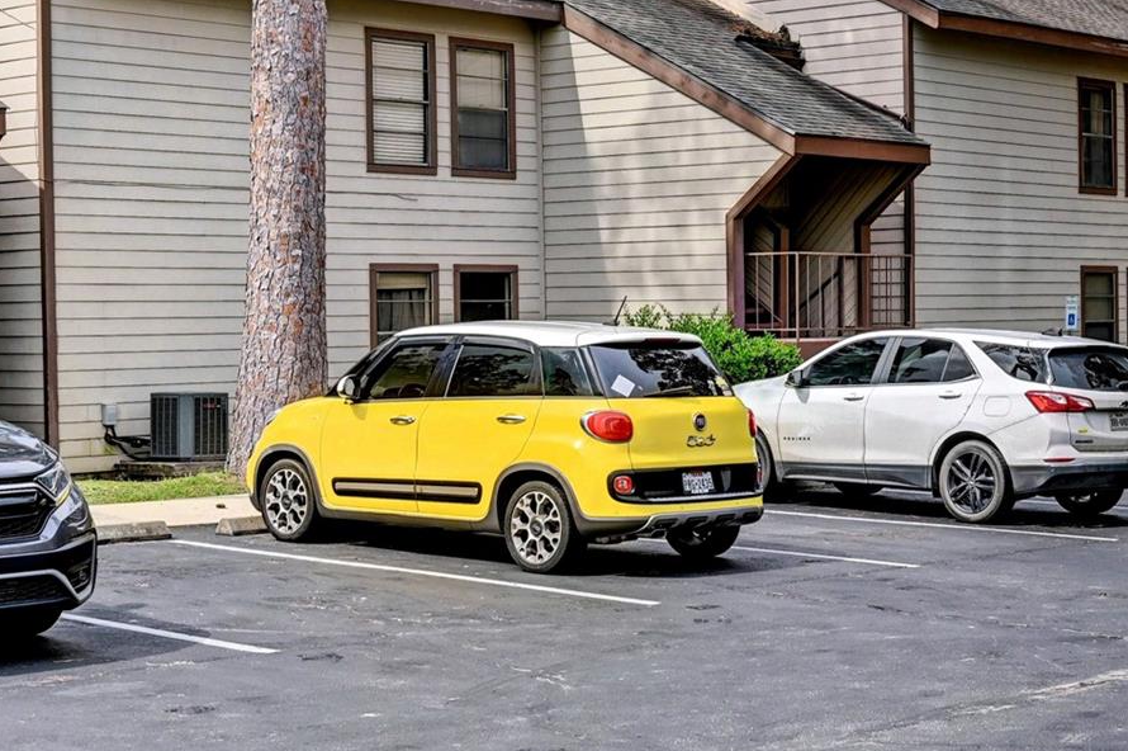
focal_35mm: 69
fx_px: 2160
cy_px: 346
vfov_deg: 19.7
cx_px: 824
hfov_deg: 28.9
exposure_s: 1/800
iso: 400
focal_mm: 30
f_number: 8
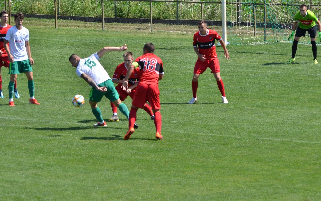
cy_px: 99
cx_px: 159
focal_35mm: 255
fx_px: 2227
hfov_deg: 8.2
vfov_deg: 5.2
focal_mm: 145
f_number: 4.8
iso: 200
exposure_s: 1/1600
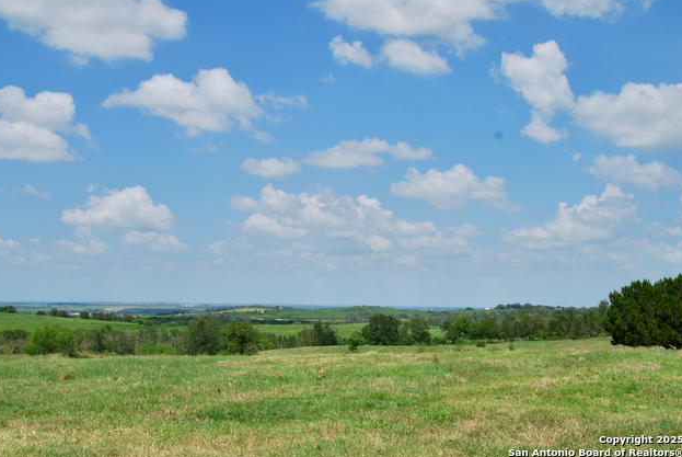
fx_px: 730
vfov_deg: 34.7
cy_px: 225
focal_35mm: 39
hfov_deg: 50.0
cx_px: 336
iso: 100
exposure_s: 1/320
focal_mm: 25
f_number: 9
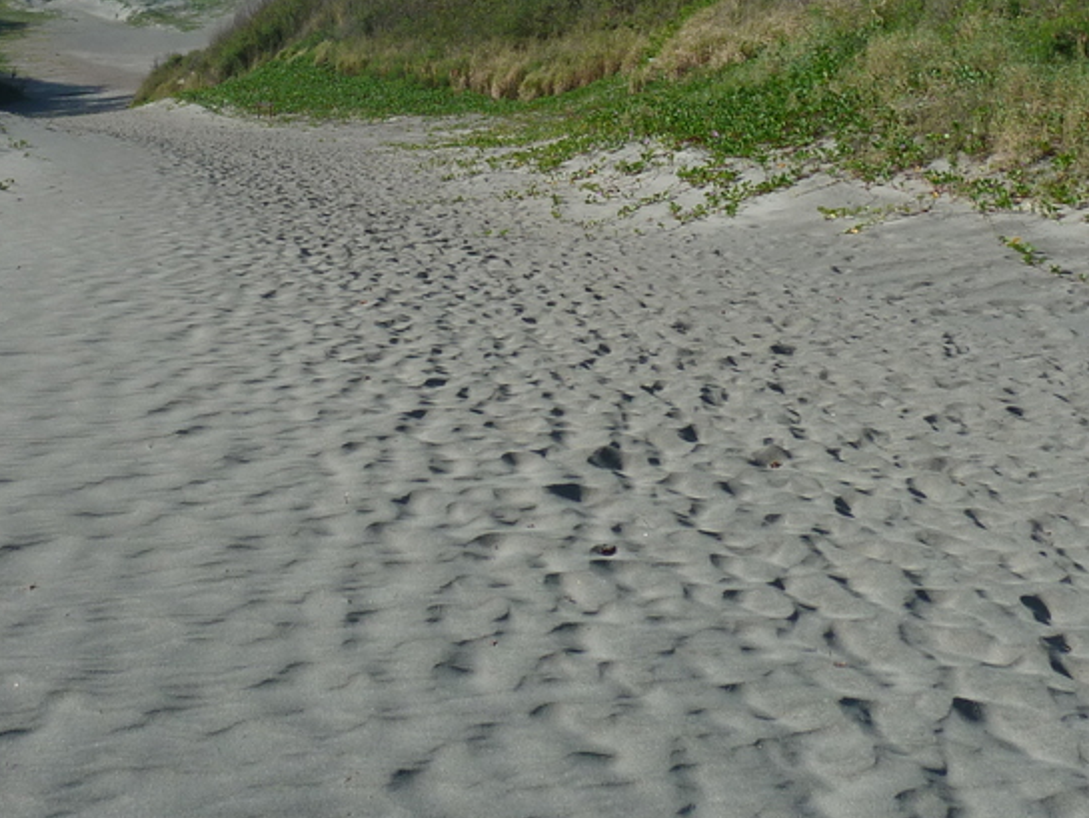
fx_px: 1731
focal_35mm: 55
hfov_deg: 34.5
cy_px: 26
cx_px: 330
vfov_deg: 25.4
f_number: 5
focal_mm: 4.1
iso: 80
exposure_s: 1/400
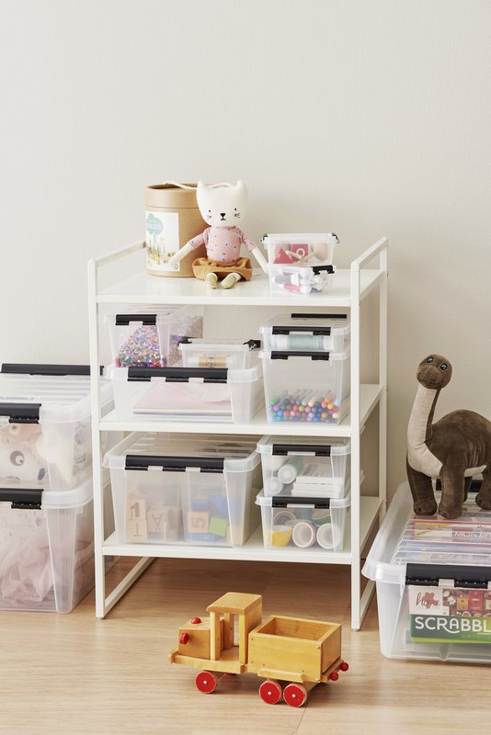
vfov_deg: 23.6
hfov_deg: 15.9
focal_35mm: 86
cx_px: 246
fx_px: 1758
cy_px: 368
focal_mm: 86
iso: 100
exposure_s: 1/100
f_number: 7.1
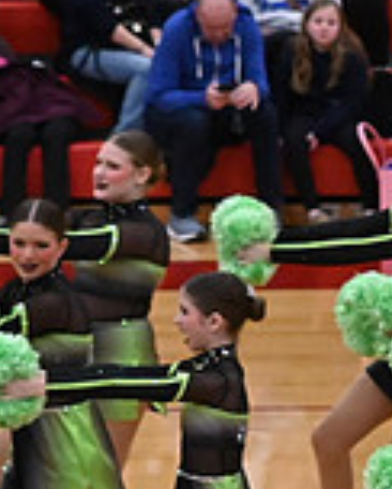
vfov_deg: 5.1
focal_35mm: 375
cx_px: 925
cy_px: 577
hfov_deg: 4.1
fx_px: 5427
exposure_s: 1/400
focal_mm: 70
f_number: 4
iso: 6400
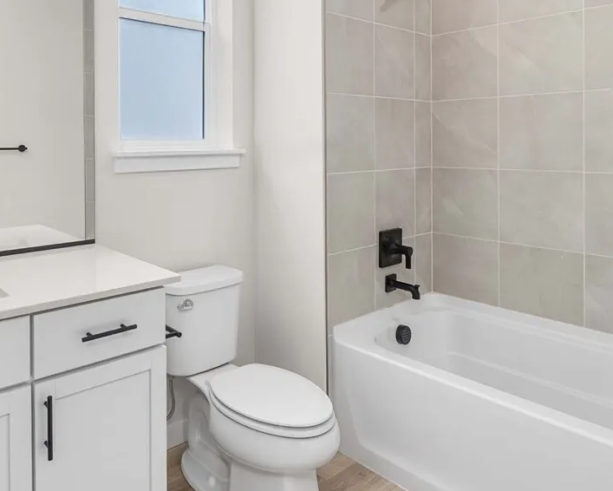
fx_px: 490
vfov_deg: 52.2
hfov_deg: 62.7
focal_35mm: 27
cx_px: 212
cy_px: 166
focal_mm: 12
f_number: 7.1
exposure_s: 1/15
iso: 1000
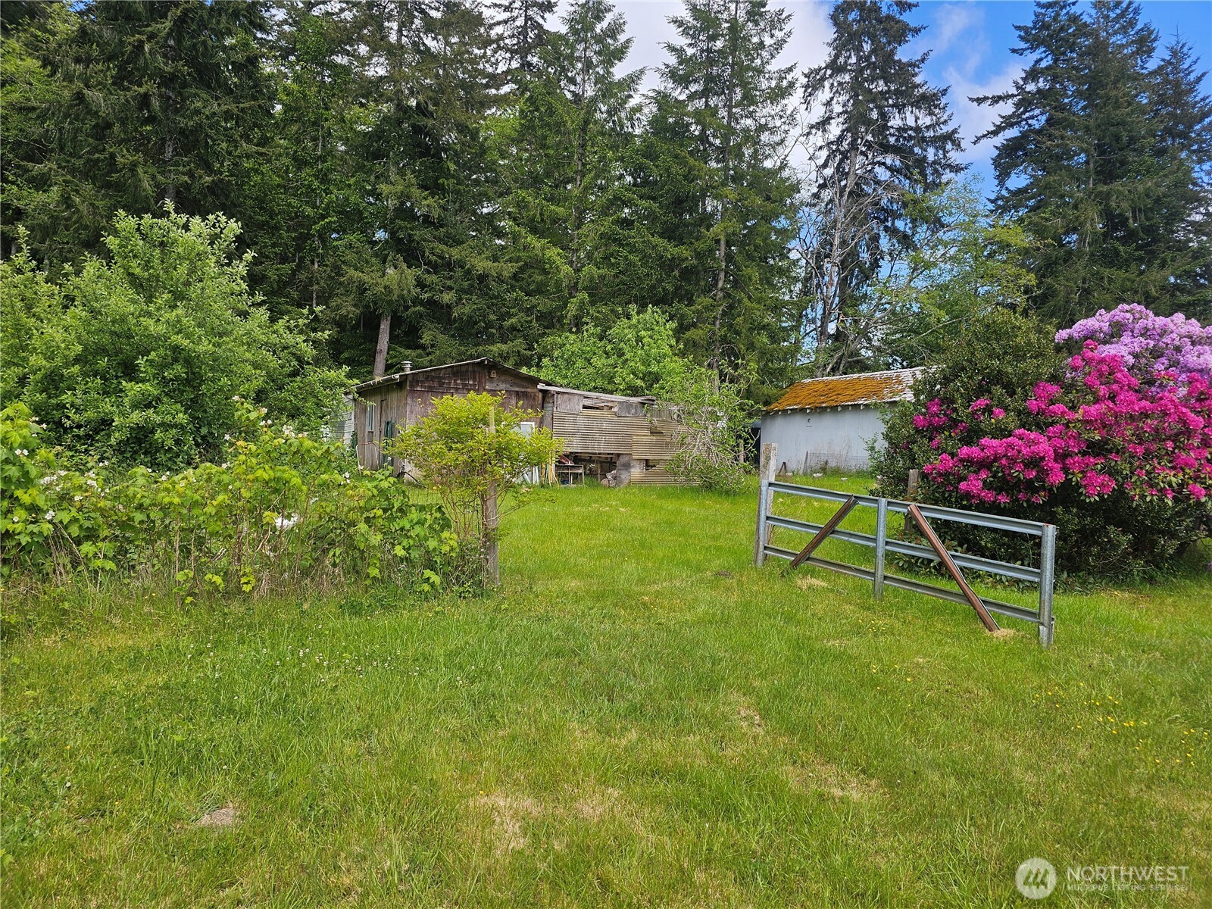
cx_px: 606
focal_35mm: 23
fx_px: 805
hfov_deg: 73.9
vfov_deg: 58.9
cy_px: 454
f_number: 1.7
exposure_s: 1/337
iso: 10
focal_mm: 6.3
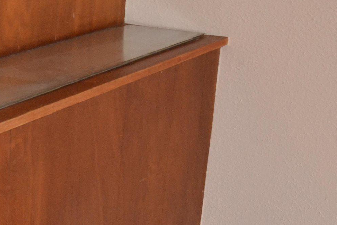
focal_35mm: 83
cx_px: -26
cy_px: 178
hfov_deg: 23.1
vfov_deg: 16.3
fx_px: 777
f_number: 3.5
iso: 1250
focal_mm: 18
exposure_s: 1/60
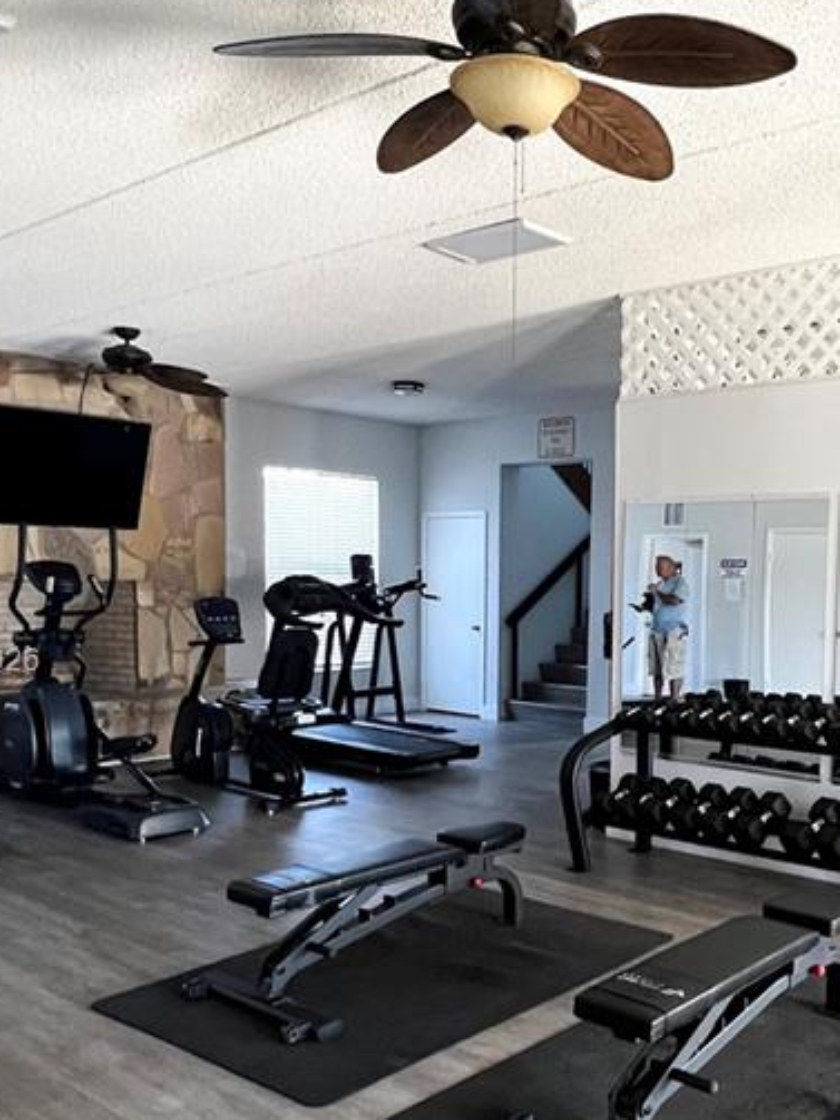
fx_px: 1003
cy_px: 664
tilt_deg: -4.7
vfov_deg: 58.0
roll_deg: -0.9
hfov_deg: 43.9
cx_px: 631
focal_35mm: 31
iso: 250
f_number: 1.8
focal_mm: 1.57
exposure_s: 1/60
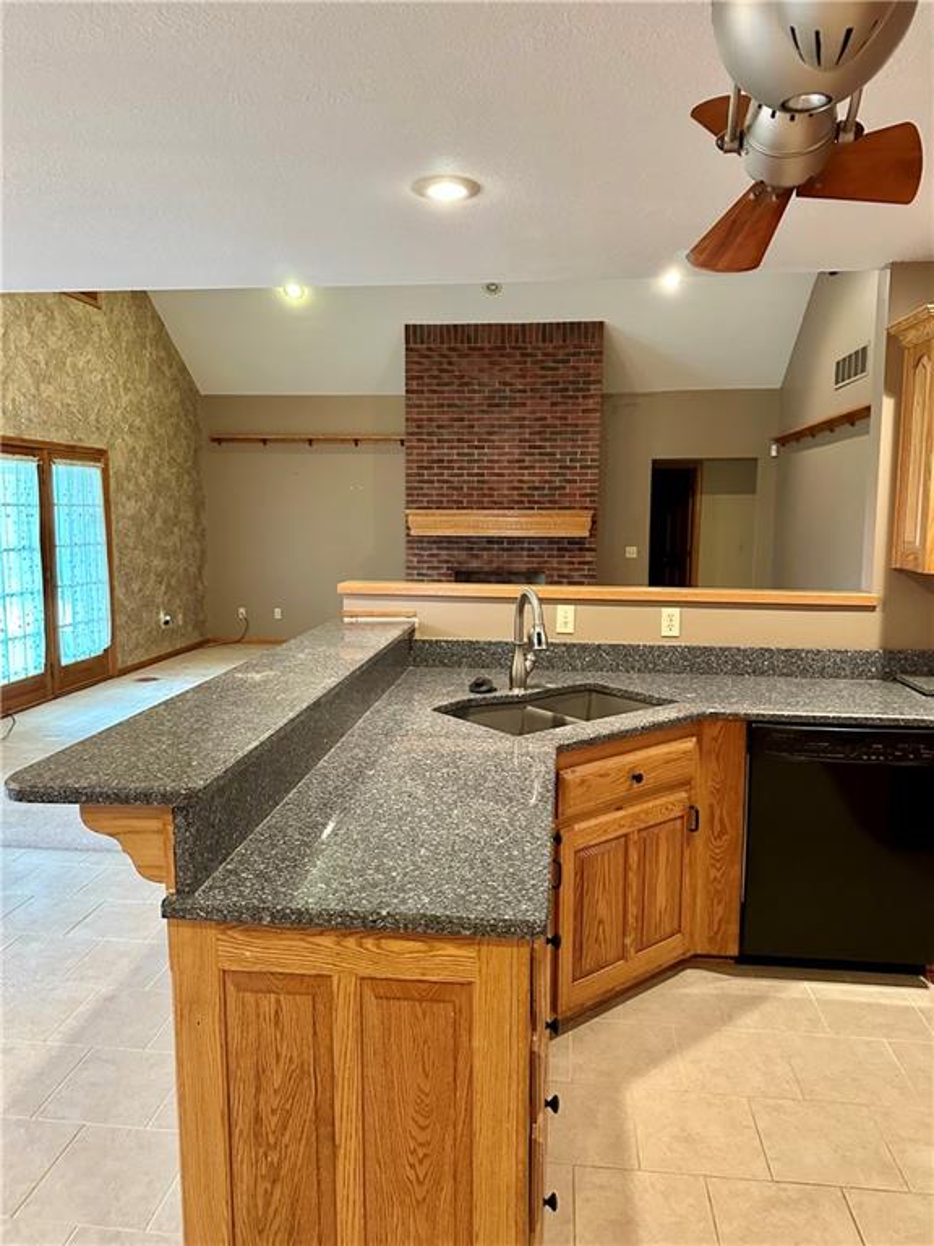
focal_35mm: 24
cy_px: 623
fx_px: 863
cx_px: 467
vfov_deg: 71.6
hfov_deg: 56.8
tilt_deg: -5.0
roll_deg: -0.7
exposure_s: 1/60
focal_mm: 6.86
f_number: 1.78
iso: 640
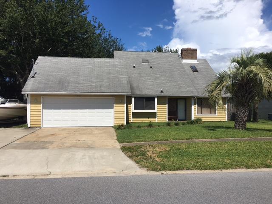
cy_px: 102
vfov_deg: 48.2
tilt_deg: +2.3
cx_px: 136
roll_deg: -0.9
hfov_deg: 61.7
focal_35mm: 29
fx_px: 228
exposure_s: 1/3663
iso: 25
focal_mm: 4.15
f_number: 2.2
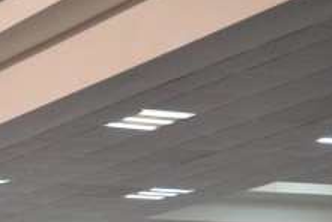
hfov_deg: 12.4
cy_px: 483
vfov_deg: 8.7
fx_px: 1367
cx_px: -300
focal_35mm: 148
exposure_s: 1/80
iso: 2500
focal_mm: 32
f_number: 4
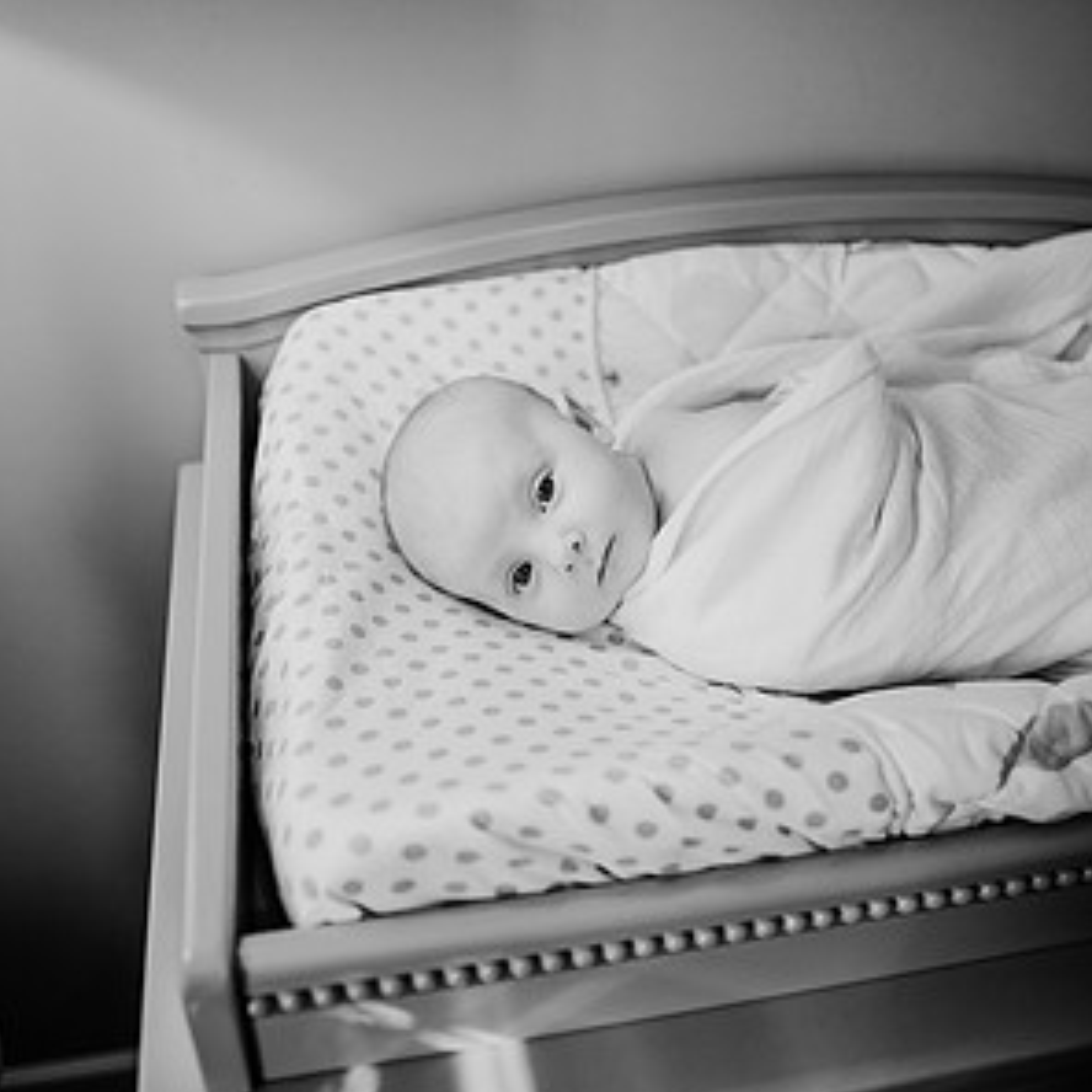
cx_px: 546
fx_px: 1106
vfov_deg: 52.5
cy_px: 502
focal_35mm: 31
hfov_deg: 52.5
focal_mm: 24
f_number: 2
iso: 800
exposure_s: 1/320
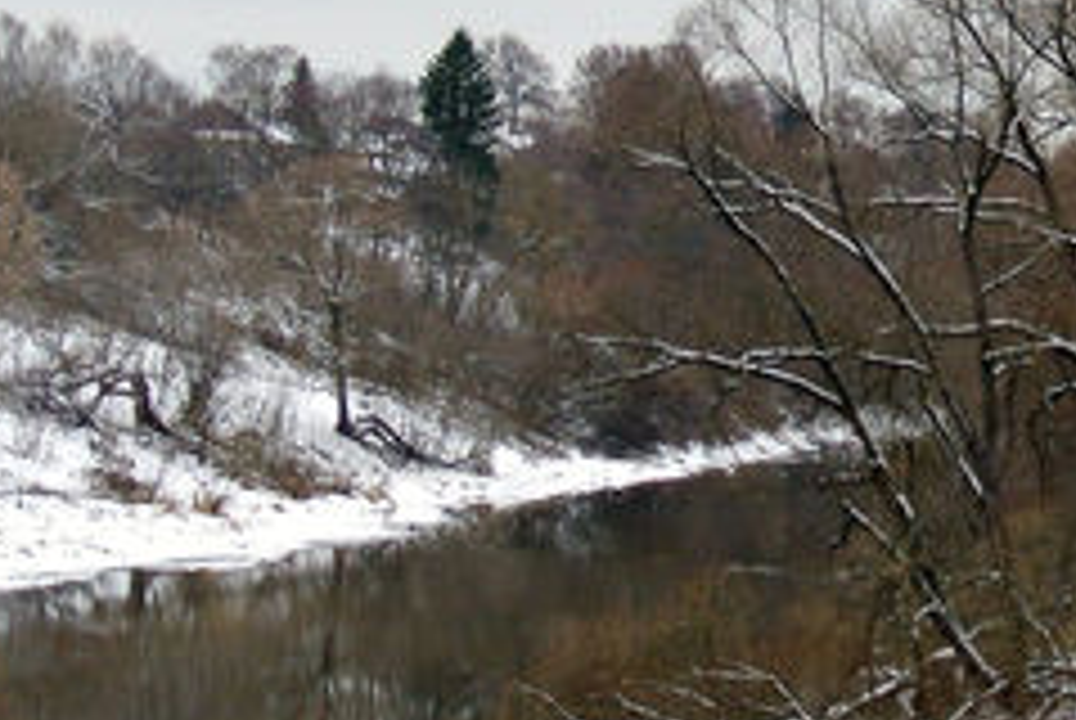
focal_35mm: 158
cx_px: 1135
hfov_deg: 12.8
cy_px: 608
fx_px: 4728
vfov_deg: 8.7
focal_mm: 15.7
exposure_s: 1/125
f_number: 4.2
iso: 100
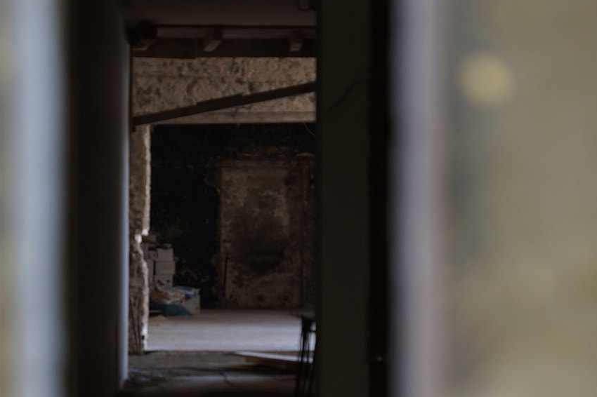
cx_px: 220
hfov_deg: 18.1
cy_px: 267
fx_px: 1873
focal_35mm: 113
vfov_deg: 12.1
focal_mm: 40
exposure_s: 1/90
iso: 100
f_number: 2.8
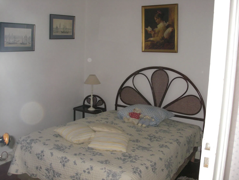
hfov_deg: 49.0
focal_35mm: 38
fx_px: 262
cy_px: 90
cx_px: 120
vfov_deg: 37.7
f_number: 6.6
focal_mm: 6.3
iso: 200
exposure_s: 1/40
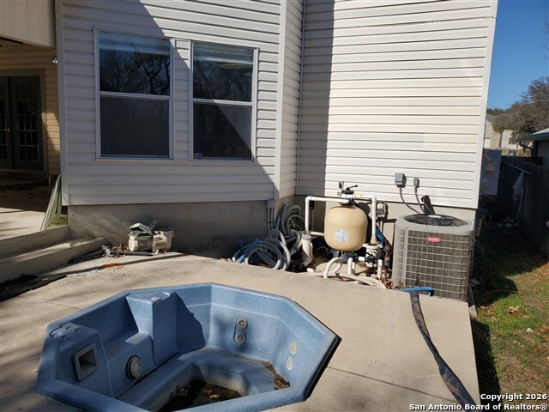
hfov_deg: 67.3
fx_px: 412
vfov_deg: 53.1
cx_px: 274
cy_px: 206
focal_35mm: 26
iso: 50
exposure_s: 1/2993
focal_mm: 4.3
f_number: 2.4
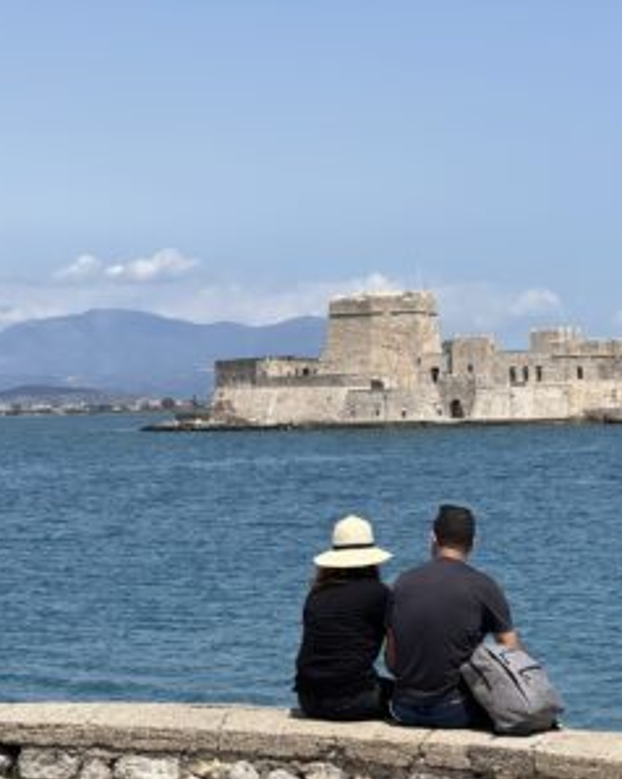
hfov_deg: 15.1
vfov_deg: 19.0
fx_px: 2326
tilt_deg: +0.2
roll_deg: +1.2
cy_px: 390
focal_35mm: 101
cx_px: 507
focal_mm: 9
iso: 32
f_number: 2.8
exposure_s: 1/1248
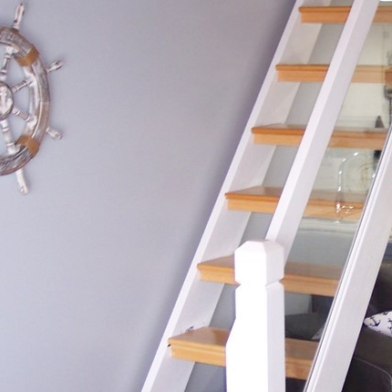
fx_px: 1025
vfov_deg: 21.6
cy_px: 233
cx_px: 366
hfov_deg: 21.1
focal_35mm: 80
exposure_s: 1/45
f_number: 2.8
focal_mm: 8
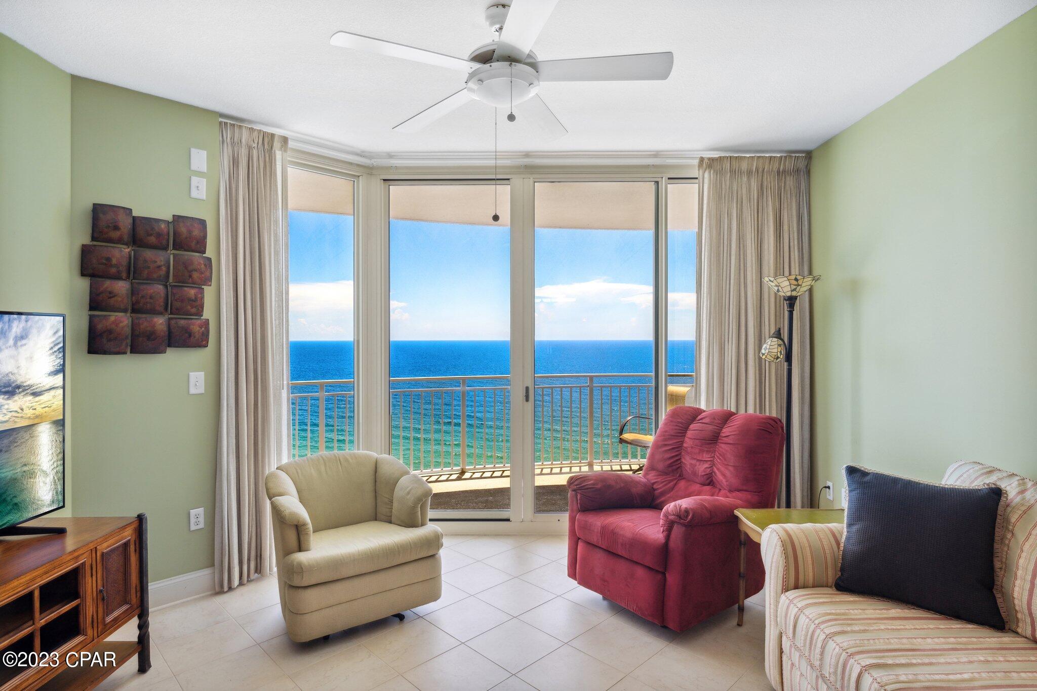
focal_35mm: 19
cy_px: 346
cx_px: 518
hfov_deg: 86.9
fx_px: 547
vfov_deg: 64.5
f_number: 10
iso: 500
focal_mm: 19
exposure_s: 1/125
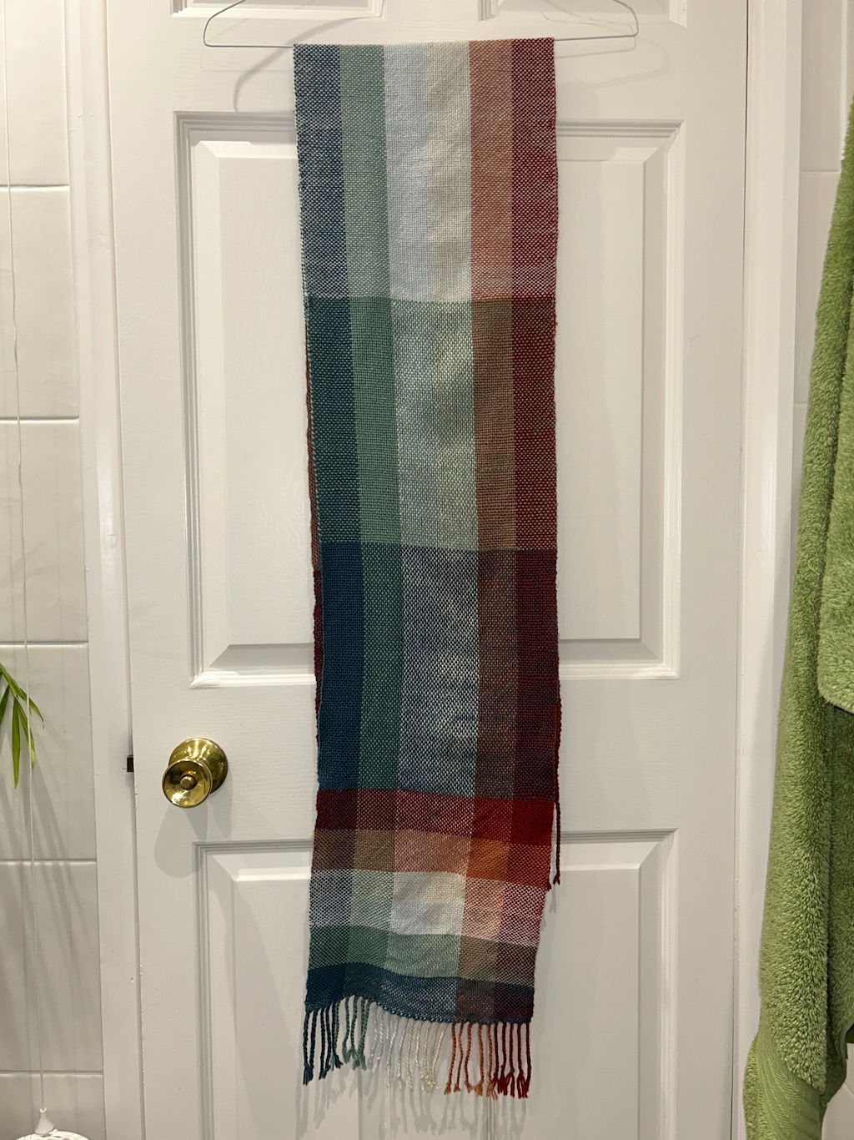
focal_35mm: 26
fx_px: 856
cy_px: 570
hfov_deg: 53.0
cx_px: 427
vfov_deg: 67.3
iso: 64
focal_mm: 5.7
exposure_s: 1/47
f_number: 1.5
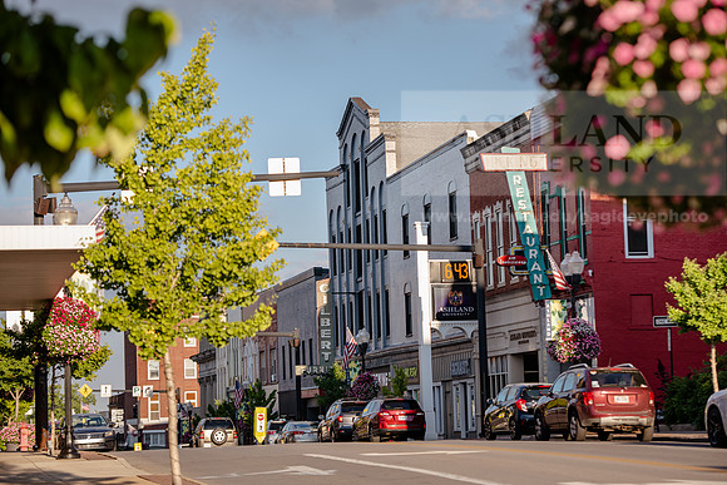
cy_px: 242
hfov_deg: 20.0
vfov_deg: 13.4
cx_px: 364
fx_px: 2060
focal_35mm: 102
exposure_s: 1/250
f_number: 4
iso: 50
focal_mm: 102
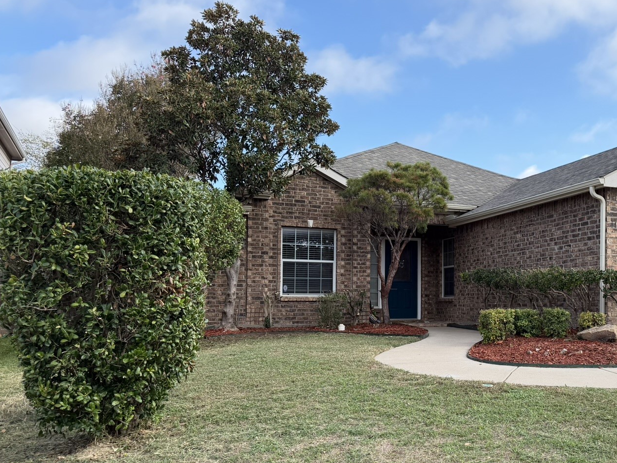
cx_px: 483
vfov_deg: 36.7
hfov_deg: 45.7
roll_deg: +0.2
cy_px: 269
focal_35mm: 39
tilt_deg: +2.7
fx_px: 695
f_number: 1.78
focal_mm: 6.76
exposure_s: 1/1410
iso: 100
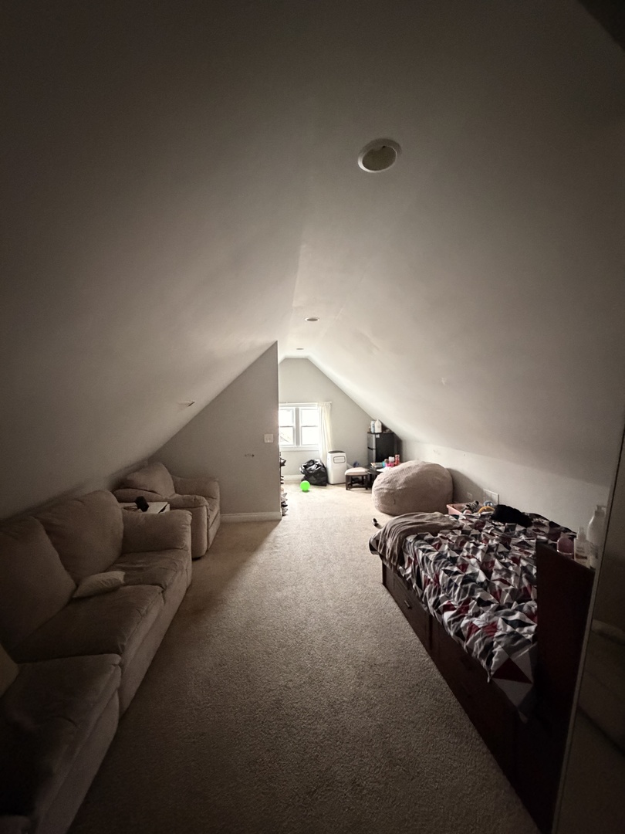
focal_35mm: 14
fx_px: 337
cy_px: 417
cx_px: 312
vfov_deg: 102.1
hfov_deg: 85.7
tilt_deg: +1.1
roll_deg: +1.6
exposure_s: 1/40
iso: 1250
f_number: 2.2
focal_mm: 2.22
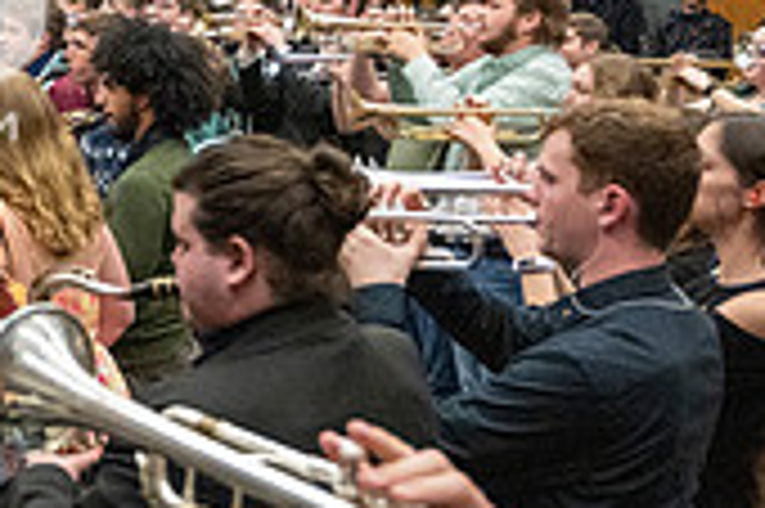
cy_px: -34
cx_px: -292
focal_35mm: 82
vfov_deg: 16.2
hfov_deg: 21.7
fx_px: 1741
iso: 10000
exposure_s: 1/500
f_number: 4
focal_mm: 24
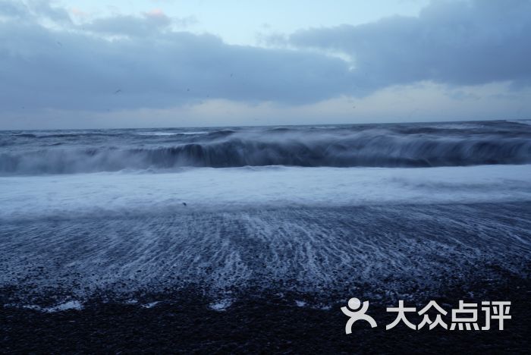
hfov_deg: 54.4
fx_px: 517
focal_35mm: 35
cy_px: 178
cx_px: 266
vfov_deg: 37.9
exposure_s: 1/1.25
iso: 64
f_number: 20
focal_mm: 35
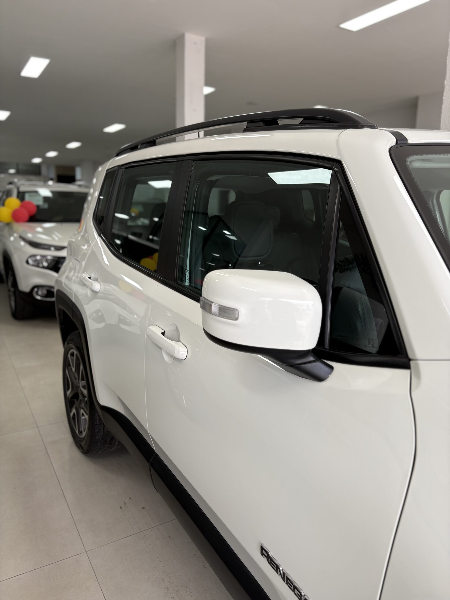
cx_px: 225
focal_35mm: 26
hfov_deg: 53.1
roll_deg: -1.8
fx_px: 451
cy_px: 300
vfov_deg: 67.3
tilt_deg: -11.5
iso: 50
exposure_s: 1/121
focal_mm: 5.96
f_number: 1.6
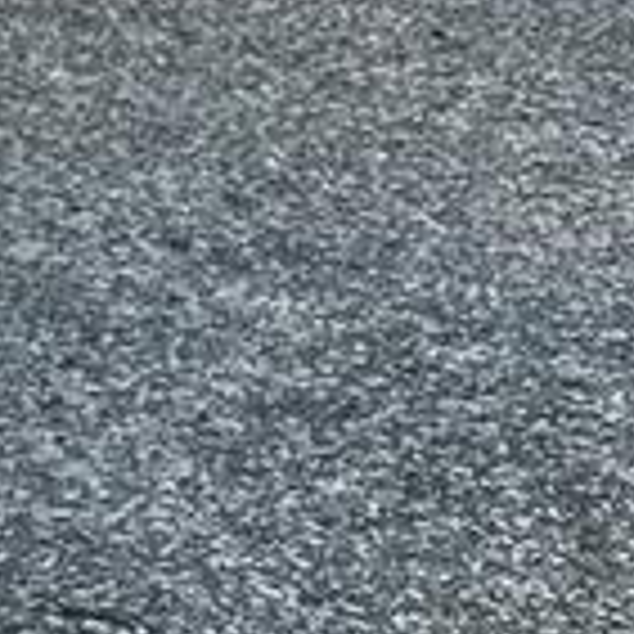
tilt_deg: -11.7
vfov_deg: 8.9
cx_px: -2028
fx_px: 3999
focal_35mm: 193
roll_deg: -0.2
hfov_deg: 6.8
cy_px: -202
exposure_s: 1/645
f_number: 1.78
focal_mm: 6.76
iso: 80
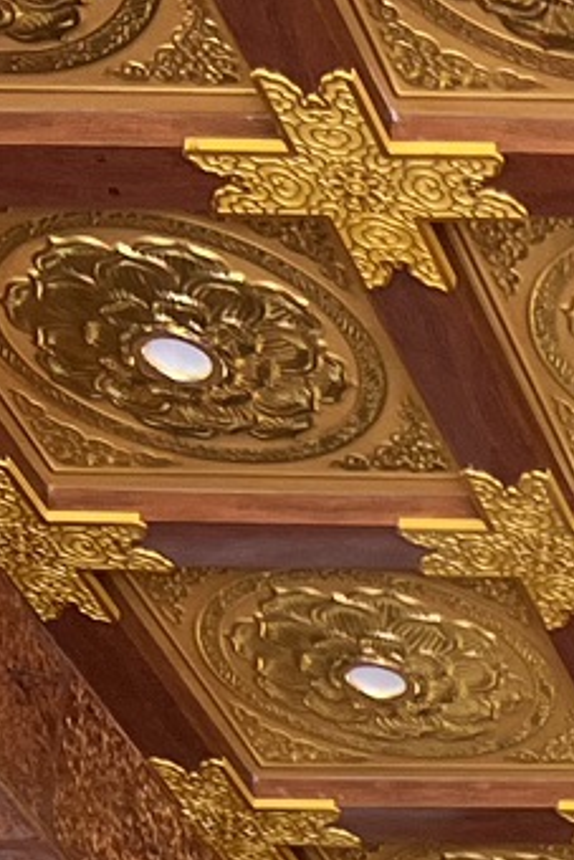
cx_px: 1780
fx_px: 3799
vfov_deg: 11.3
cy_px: 1877
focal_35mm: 159
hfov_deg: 7.5
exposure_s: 1/100
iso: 100
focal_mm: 5.7
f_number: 1.5
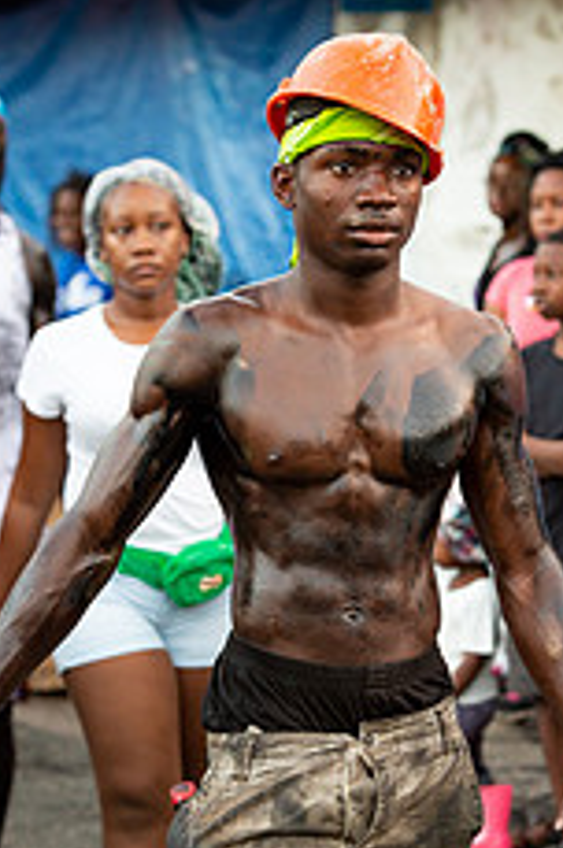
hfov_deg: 7.3
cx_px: 376
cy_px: 552
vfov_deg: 11.0
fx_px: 4400
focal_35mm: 187
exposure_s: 1/200
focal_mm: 95
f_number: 5
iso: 1600
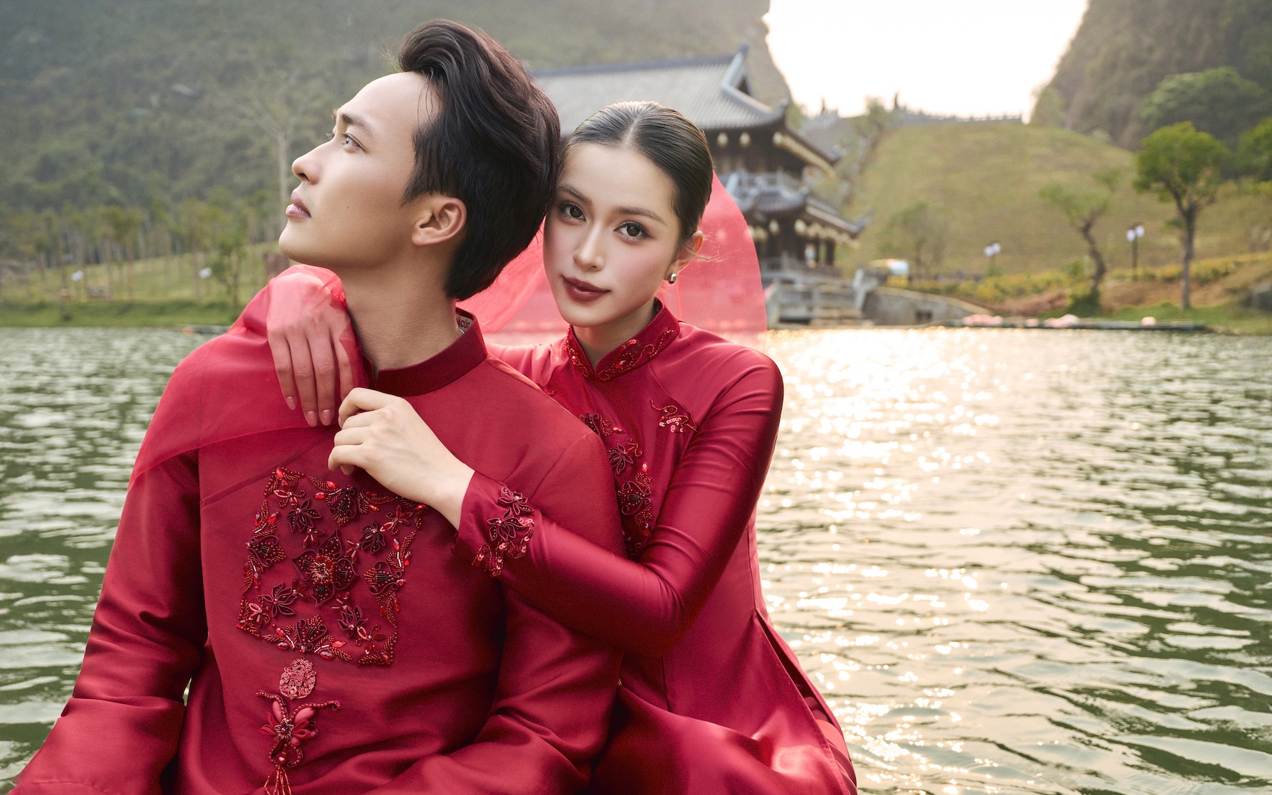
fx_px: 1248
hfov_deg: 54.0
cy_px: 419
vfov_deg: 35.3
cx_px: 632
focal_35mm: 36
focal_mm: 35
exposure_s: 1/200
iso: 200
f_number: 4
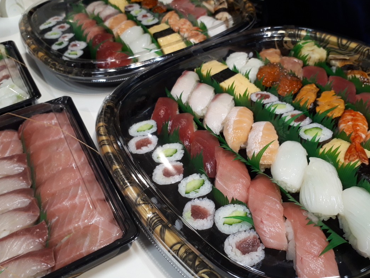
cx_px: 195
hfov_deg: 58.3
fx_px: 331
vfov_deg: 45.4
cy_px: 133
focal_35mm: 31
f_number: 1.9
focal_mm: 3.6
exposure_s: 1/33
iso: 80
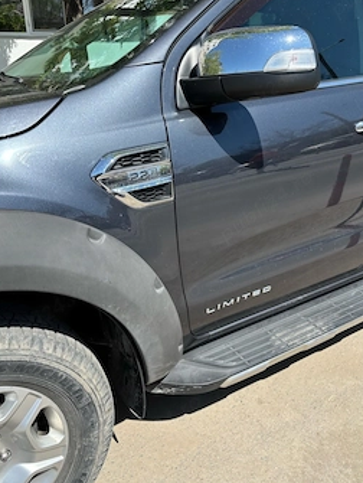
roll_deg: +0.8
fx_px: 433
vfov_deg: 58.2
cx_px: 183
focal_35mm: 31
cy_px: 223
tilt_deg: -18.8
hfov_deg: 45.5
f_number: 1.6
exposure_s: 1/2105
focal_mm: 5.96
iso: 50
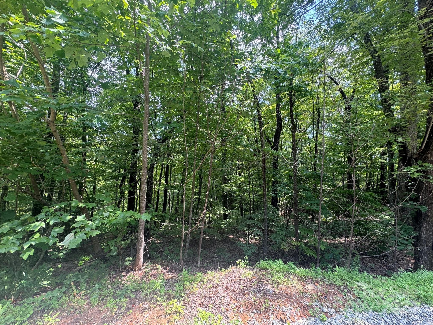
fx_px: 175
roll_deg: -3.1
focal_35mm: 14
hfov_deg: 102.1
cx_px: 216
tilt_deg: +0.5
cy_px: 162
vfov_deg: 85.7
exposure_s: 1/99
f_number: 2.2
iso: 50
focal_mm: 2.22
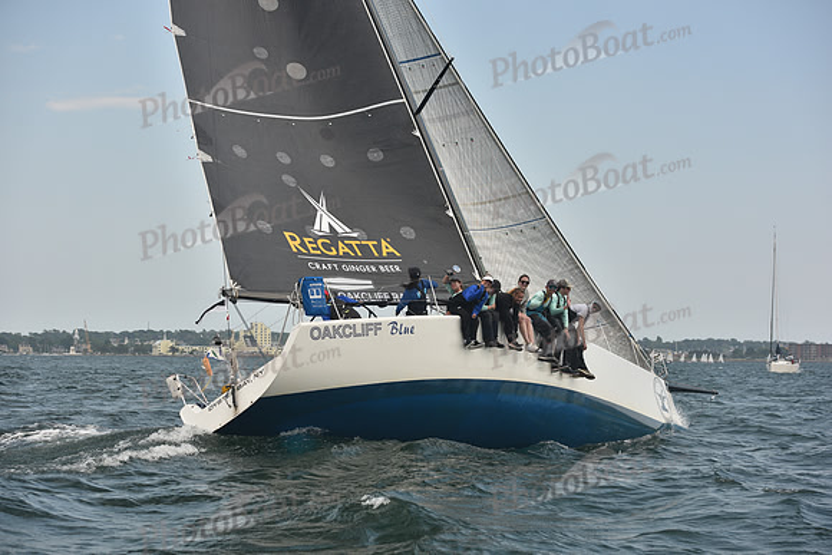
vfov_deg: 19.5
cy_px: 278
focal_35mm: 70
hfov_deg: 28.8
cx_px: 416
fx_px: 1618
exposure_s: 1/500
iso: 250
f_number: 5
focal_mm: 70
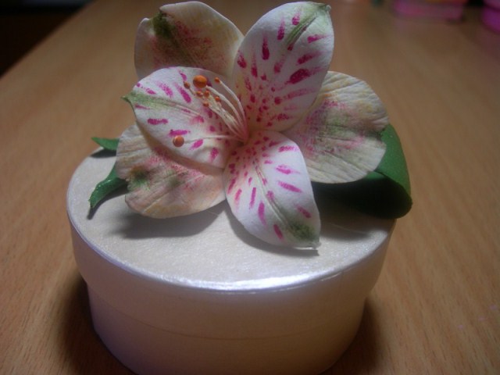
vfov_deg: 37.7
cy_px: 188
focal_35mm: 38
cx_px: 250
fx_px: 549
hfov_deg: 49.0
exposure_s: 1/36.1
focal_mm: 7.8
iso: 50
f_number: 2.8
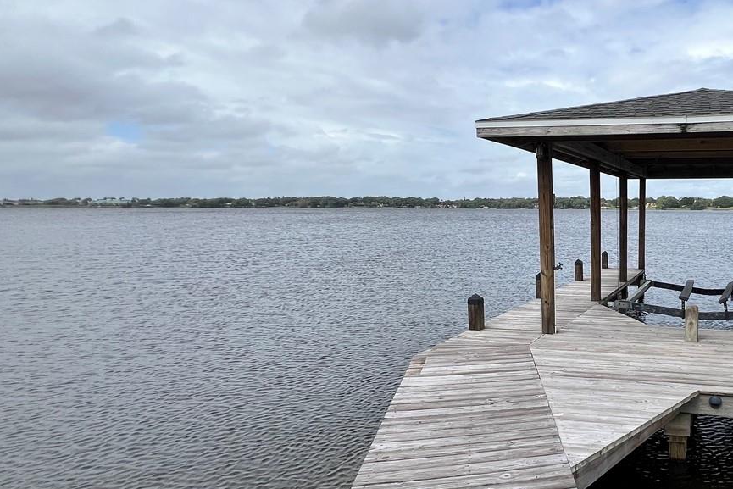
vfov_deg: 51.0
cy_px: 291
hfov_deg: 63.1
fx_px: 509
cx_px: 621
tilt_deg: -8.7
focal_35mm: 25
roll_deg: -0.4
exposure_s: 1/1672
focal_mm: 1.57
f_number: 1.8
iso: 32
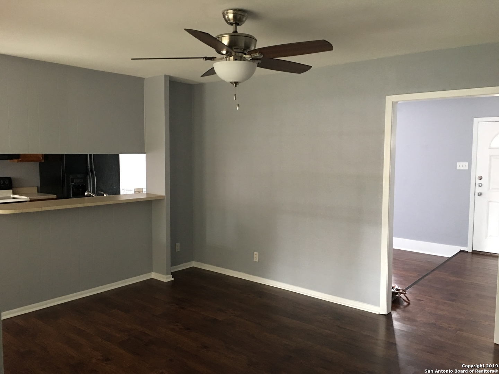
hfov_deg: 61.7
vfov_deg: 48.2
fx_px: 418
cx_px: 250
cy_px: 187
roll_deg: +0.4
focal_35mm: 29
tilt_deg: -2.9
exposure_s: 1/10
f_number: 2.2
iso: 100
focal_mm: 4.15
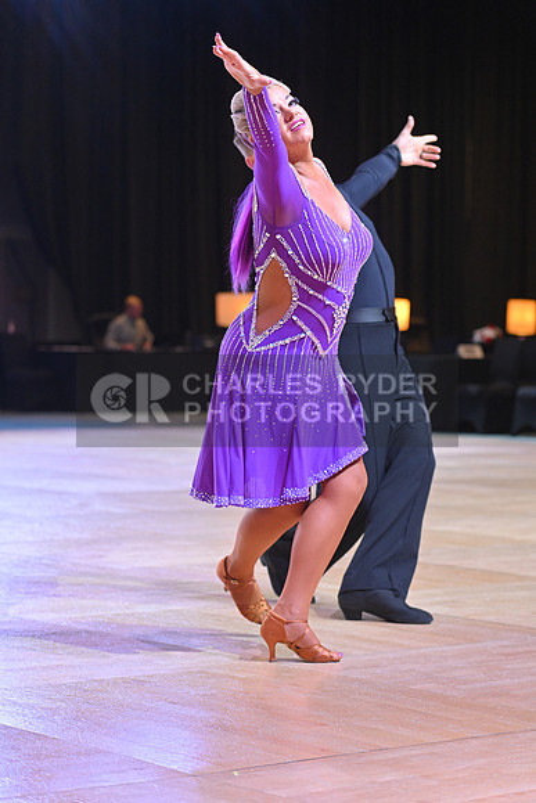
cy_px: 402
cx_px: 268
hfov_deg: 13.4
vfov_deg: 20.0
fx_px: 2276
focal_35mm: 102
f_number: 4
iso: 2000
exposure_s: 1/250
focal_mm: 102
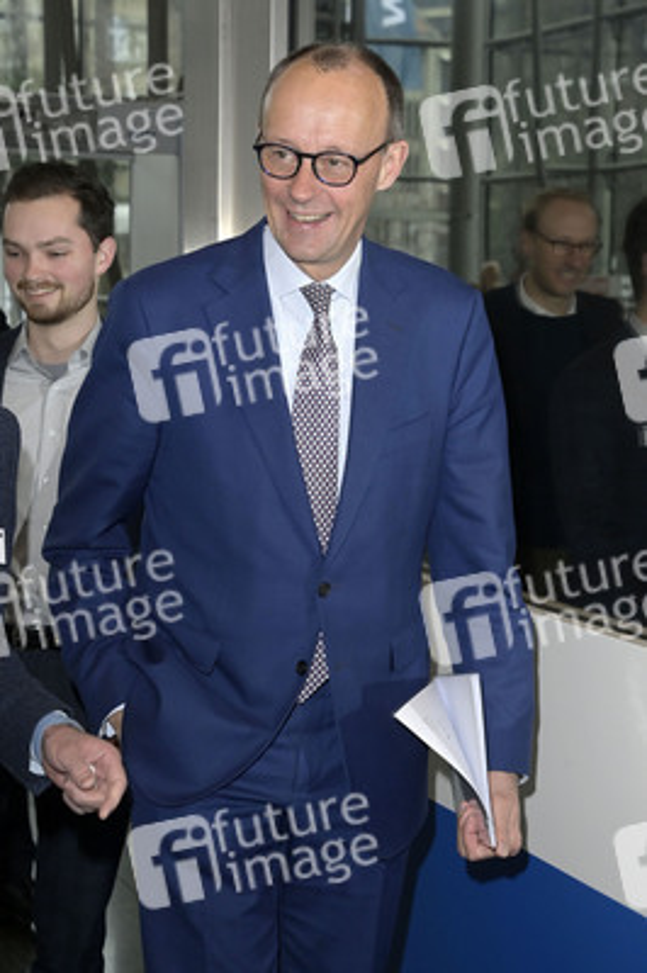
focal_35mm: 72
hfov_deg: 18.9
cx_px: 324
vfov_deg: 28.1
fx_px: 1944
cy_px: 486
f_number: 8
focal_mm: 72
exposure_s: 1/250
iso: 3200
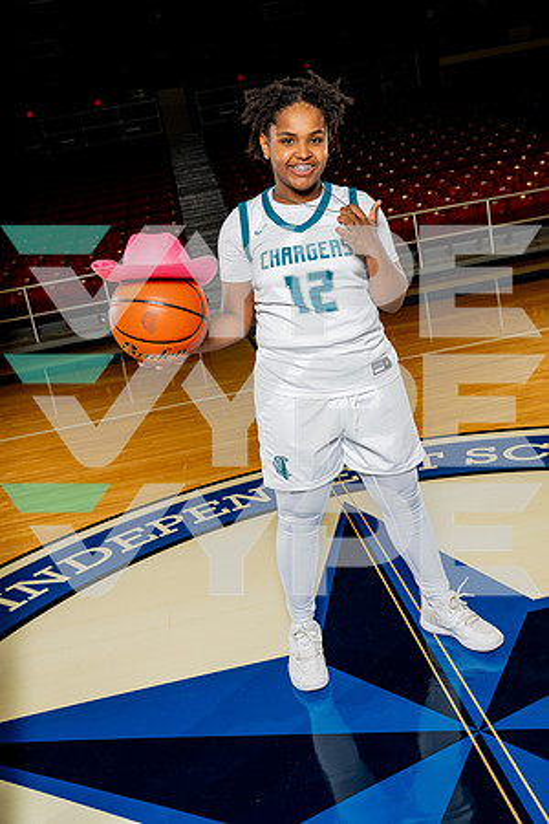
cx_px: 274
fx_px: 755
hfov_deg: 40.0
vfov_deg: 57.2
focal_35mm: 33
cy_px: 412
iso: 640
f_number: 5.6
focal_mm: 33
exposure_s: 1/250
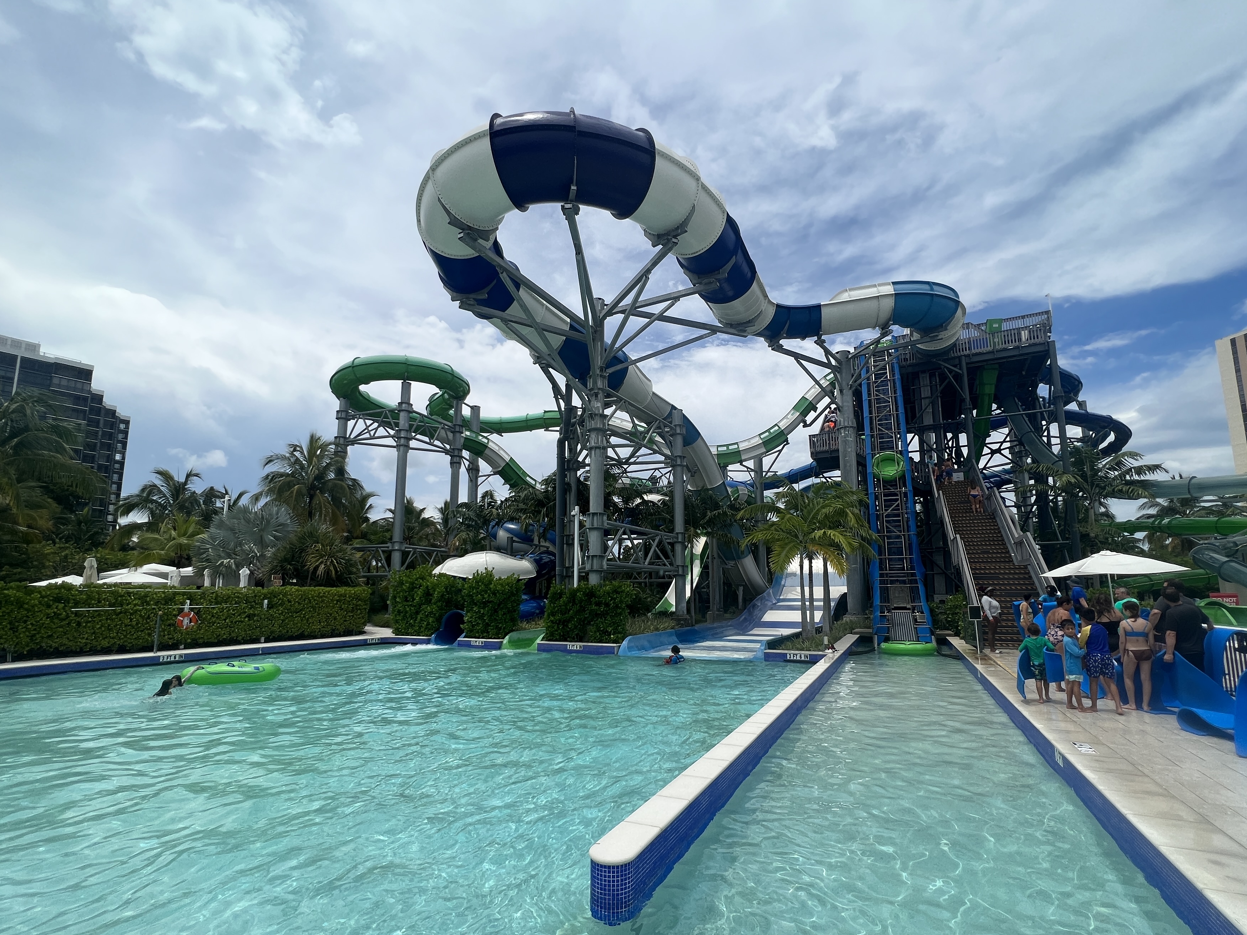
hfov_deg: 98.2
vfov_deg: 81.5
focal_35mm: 15
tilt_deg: +7.8
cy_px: 514
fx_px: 540
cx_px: 633
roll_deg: +0.3
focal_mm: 1.57
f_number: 1.8
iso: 32
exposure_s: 1/2660
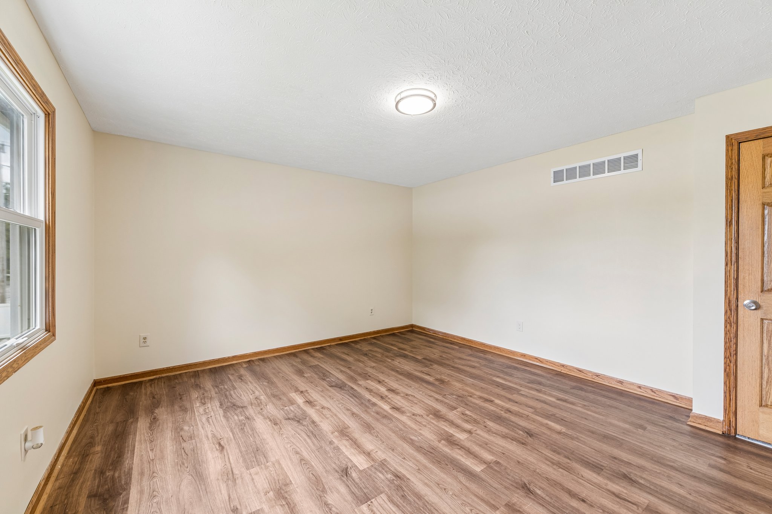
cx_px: 386
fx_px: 300
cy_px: 257
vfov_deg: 81.2
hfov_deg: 104.3
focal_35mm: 14
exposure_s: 1/40
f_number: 3.5
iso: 200
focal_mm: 14
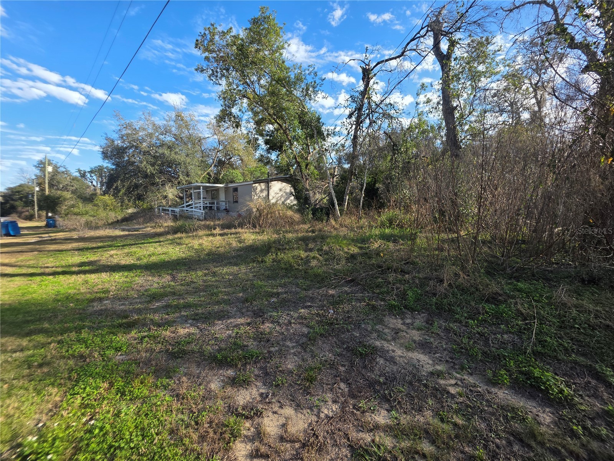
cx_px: 307
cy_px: 230
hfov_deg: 106.2
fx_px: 231
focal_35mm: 13
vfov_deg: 89.9
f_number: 1.9
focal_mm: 2.2
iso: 40
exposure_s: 1/699
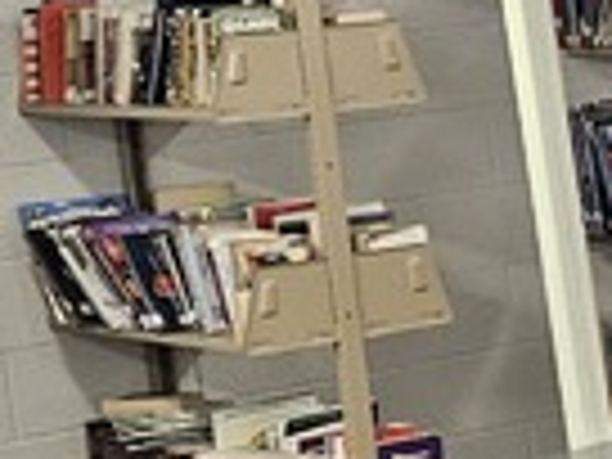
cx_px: 1544
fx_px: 3059
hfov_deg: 9.8
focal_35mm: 173
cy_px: 302
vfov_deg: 8.6
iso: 500
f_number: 1.8
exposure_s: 1/60
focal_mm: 5.4
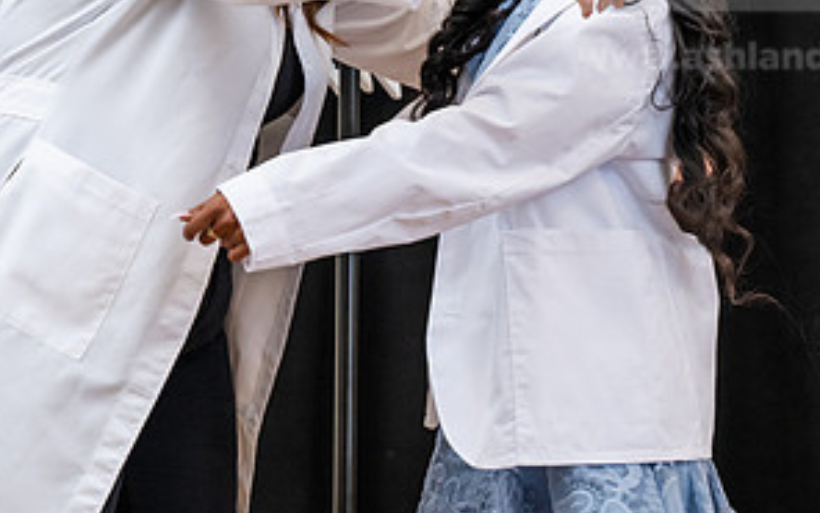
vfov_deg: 5.5
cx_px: 452
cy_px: 115
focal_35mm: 240
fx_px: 5363
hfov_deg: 8.7
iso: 1600
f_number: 3.5
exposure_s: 1/200
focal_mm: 120
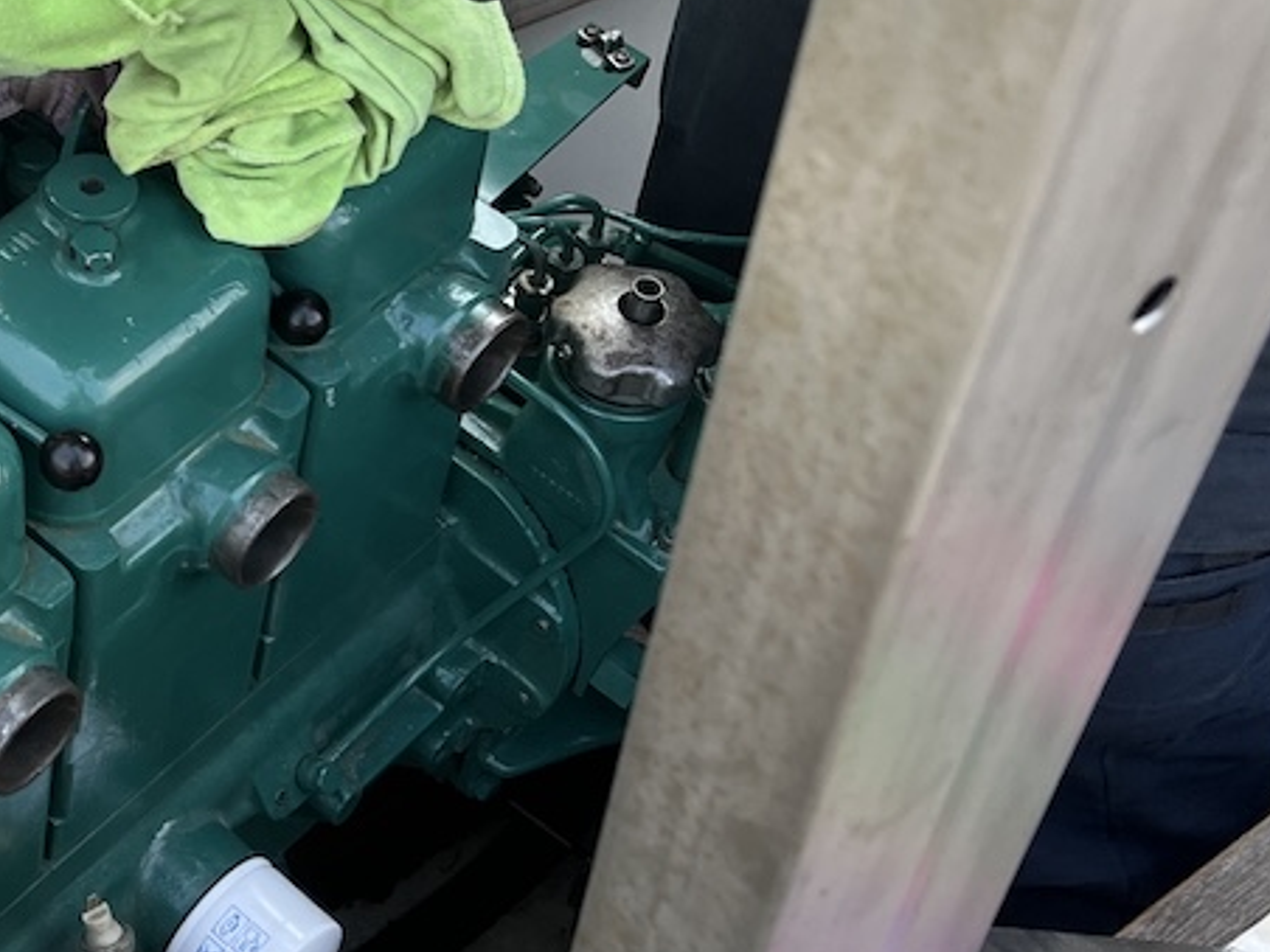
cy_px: 320
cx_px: -39
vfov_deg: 21.2
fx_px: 2531
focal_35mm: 69
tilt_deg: -47.3
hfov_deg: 26.5
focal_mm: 5.7
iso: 50
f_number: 1.5
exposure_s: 1/383
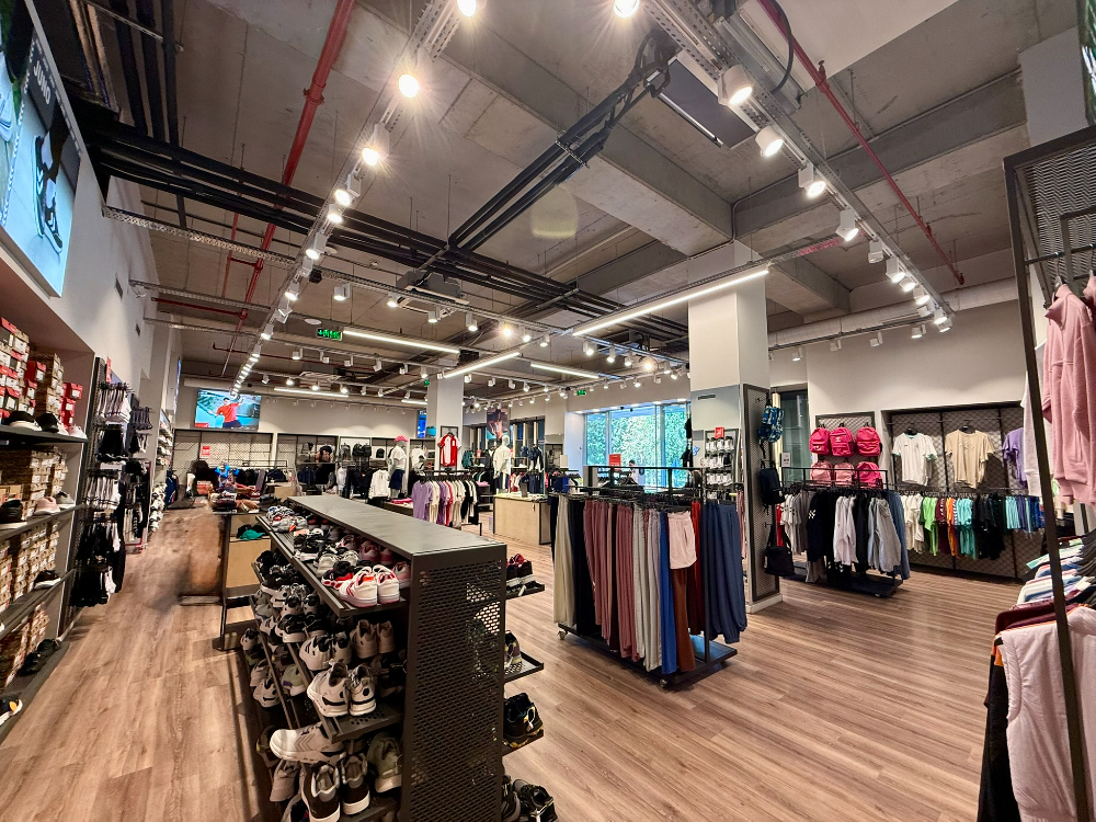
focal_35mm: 14
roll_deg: -0.4
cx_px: 548
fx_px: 443
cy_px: 411
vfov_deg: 85.7
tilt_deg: +8.5
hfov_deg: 102.1
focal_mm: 2.22
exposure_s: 1/100
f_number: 2.2
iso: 125
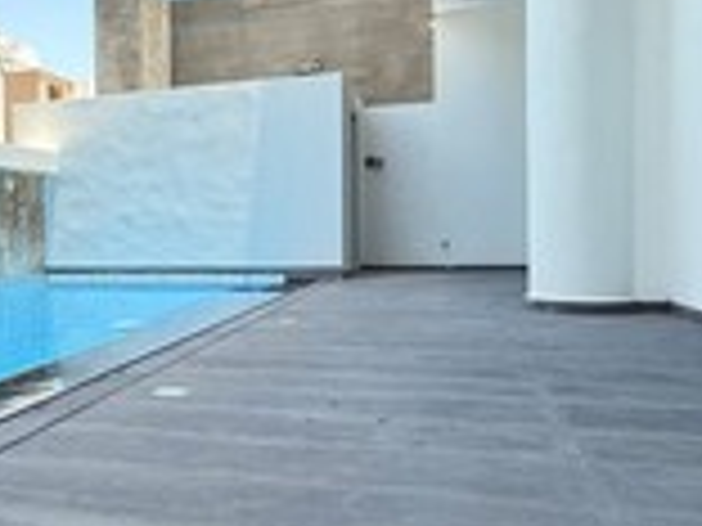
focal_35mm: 41
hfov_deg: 43.7
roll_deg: +1.1
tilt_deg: -0.8
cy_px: 250
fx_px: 831
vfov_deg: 35.1
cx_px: 146
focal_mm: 2.22
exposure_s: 1/644
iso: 64
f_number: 2.2
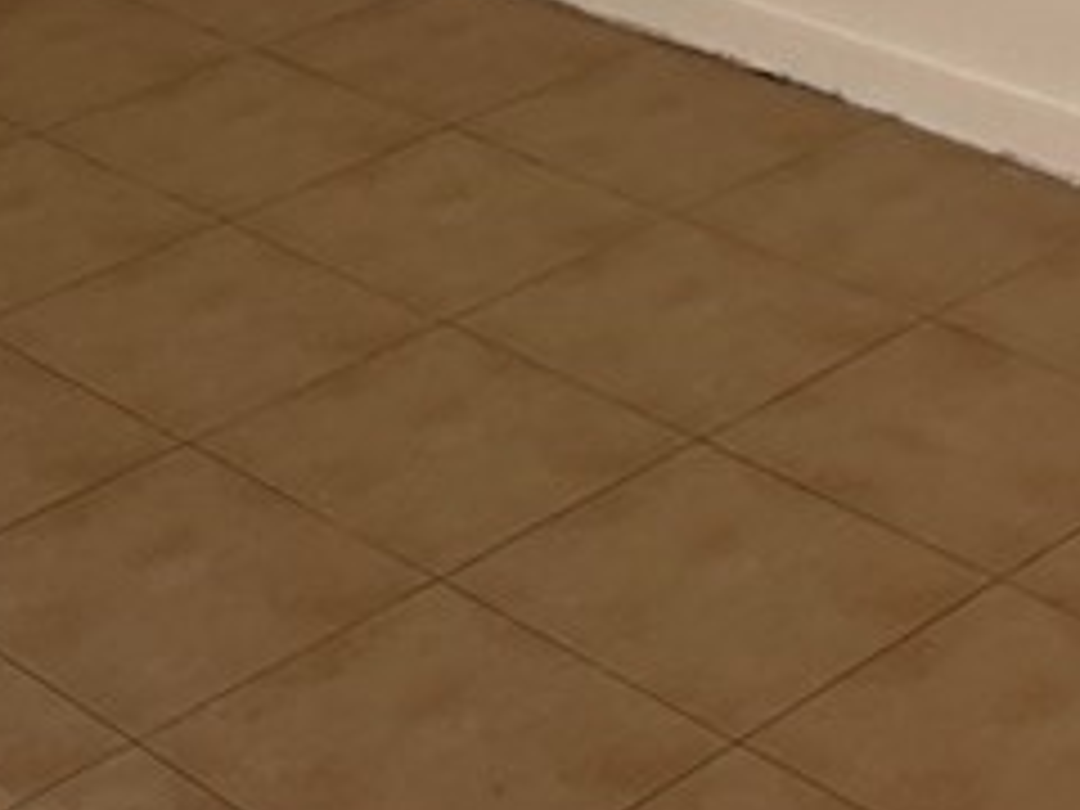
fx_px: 3058
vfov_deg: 15.0
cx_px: 297
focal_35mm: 98
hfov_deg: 19.9
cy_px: 225
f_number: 2.2
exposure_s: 1/190
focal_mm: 2.71
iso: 32
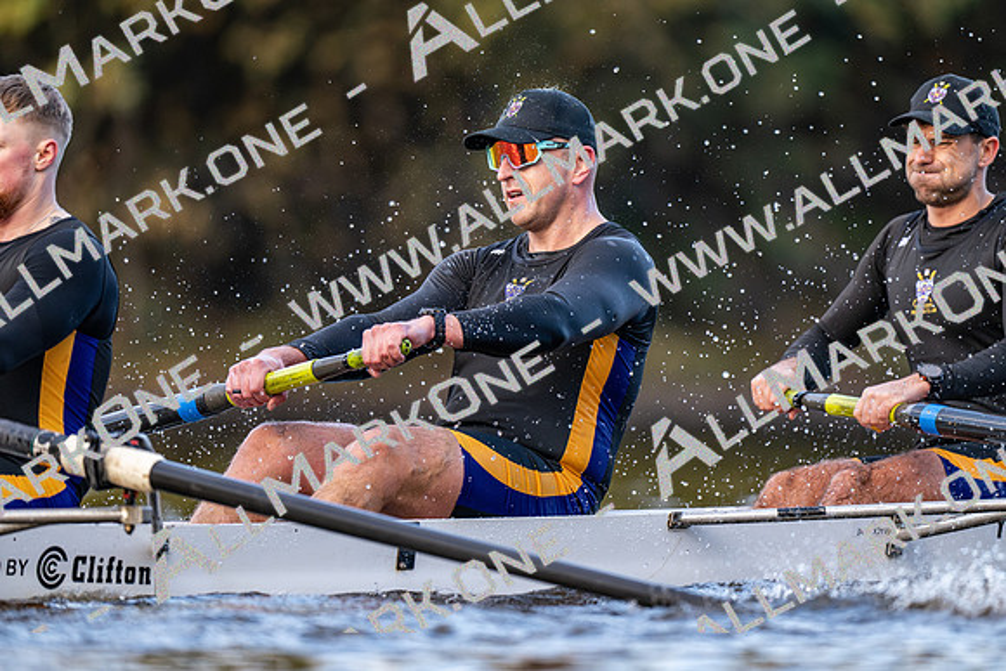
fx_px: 16770
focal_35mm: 600
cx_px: 503
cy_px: 336
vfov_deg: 2.3
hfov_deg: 3.4
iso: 3600
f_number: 4
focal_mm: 600
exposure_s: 1/2500
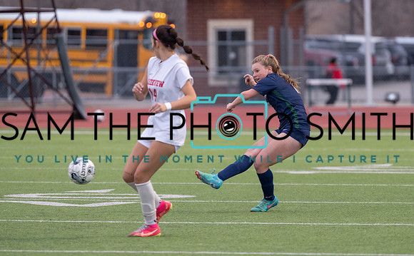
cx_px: 265
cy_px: 110
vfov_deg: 3.4
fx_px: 4328
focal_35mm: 385
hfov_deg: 5.5
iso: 2000
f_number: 4
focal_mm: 280
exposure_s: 1/1000
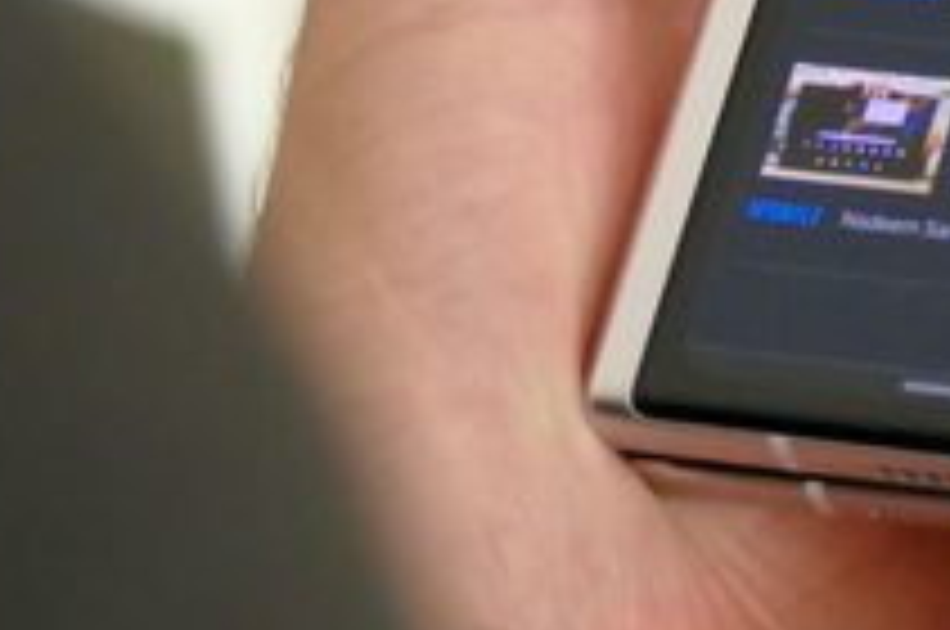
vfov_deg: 4.0
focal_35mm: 342
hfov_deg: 6.0
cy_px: -261
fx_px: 9011
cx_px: 1553
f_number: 4
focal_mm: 36.53
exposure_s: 1/80
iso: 1250
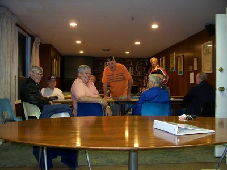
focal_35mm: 36
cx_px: 114
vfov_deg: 39.7
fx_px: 236
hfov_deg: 51.4
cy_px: 85
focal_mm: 7.54
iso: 200
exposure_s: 1/30
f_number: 2.8
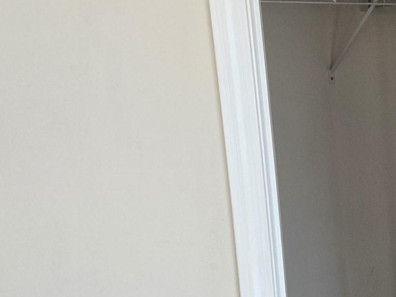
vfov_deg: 26.6
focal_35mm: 55
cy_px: 144
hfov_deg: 31.2
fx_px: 629
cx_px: 432
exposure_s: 1/120
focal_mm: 5.4
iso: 320
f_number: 1.8
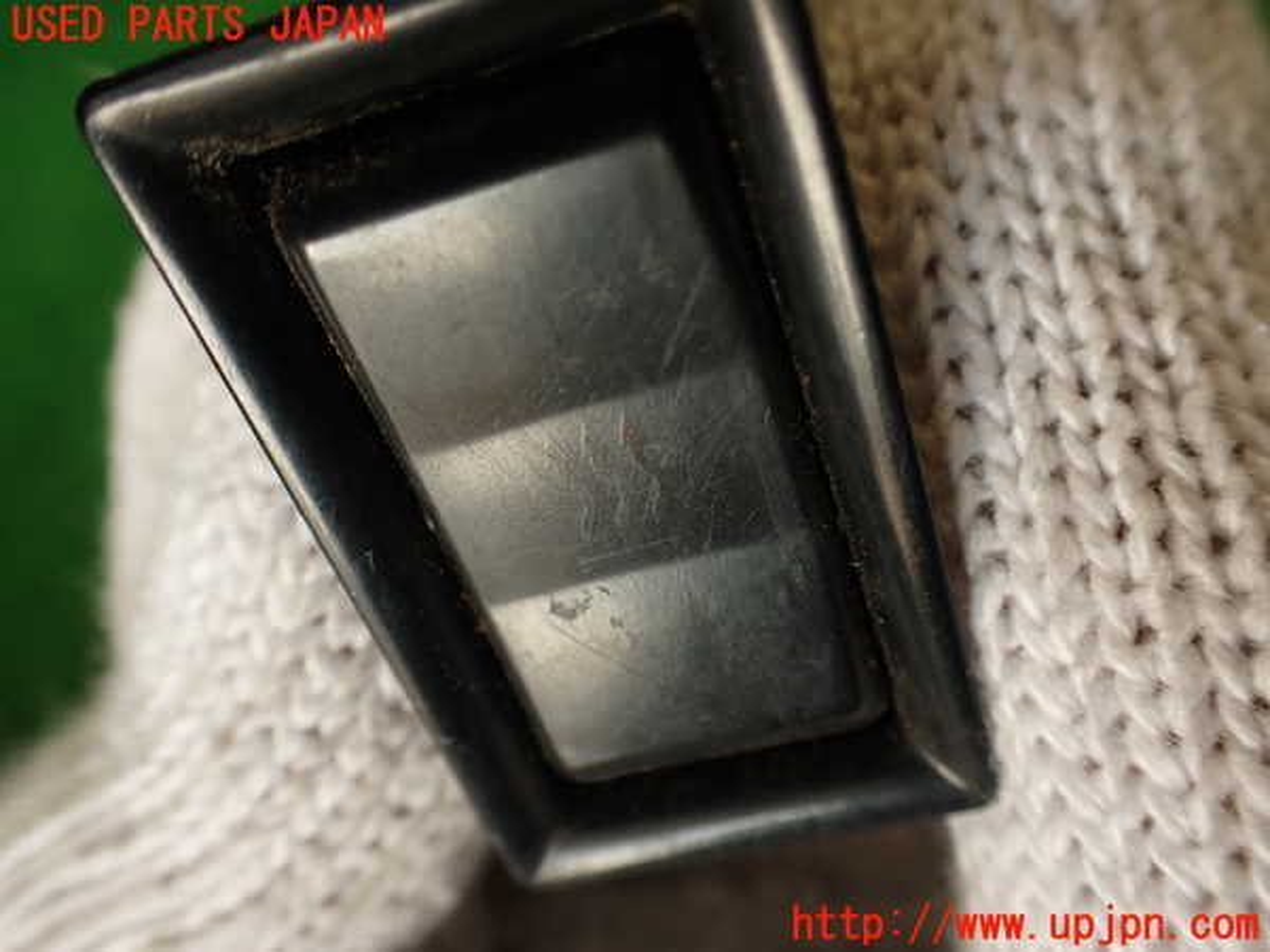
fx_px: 1174
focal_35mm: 32
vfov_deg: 44.2
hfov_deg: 56.8
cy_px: 476
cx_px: 635
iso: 100
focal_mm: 5.79
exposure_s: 1/100
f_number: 2.4
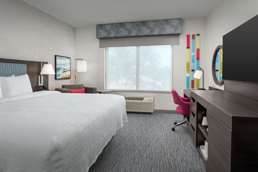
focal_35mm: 21
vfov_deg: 59.5
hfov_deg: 81.2
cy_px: 86
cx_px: 129
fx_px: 150
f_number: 11
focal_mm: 21
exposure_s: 1/125
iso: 400
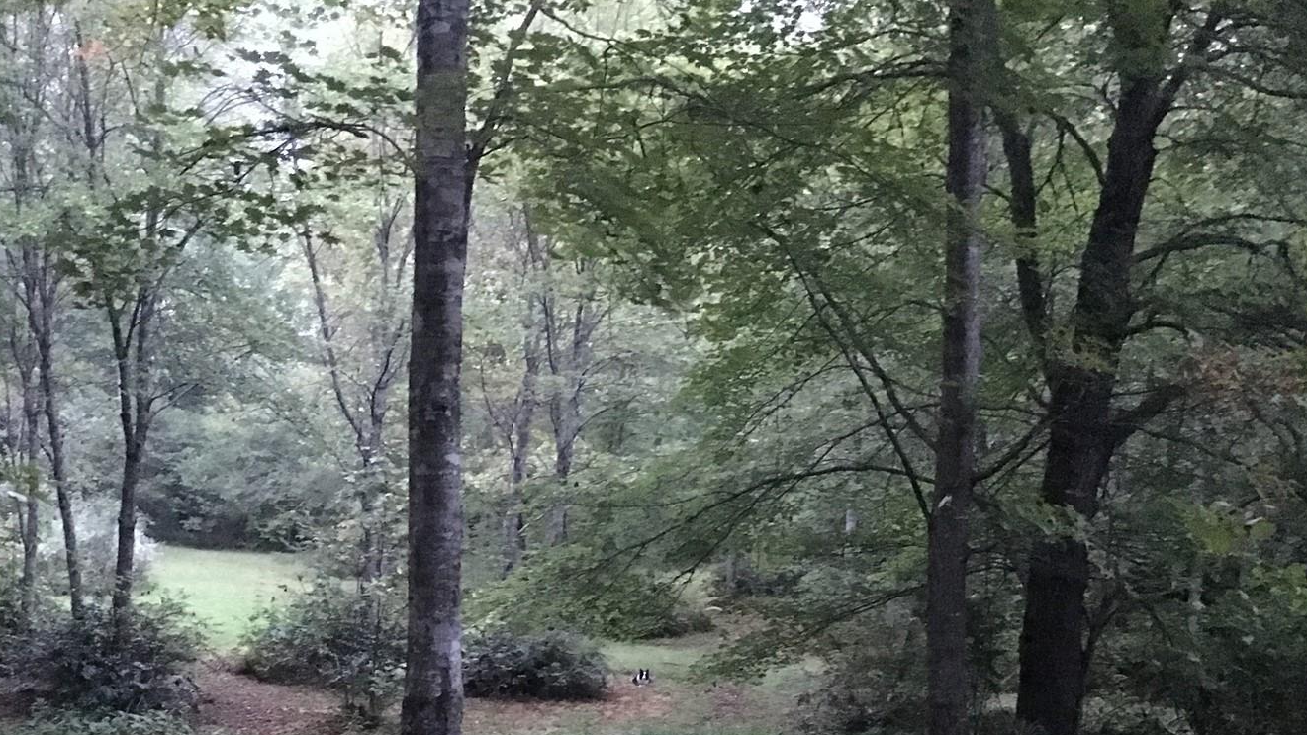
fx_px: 1698
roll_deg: -1.4
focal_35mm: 49
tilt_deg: -7.0
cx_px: 482
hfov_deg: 41.8
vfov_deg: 23.4
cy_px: 741
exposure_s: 1/15
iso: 1250
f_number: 2.2
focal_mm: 4.15
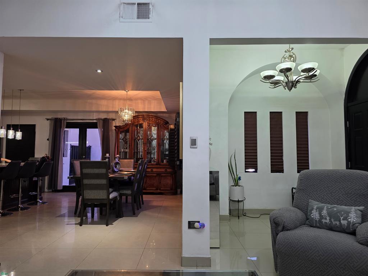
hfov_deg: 73.9
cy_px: 138
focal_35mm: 23
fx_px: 245
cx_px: 184
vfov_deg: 58.9
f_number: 1.7
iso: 400
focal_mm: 6.3
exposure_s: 1/120
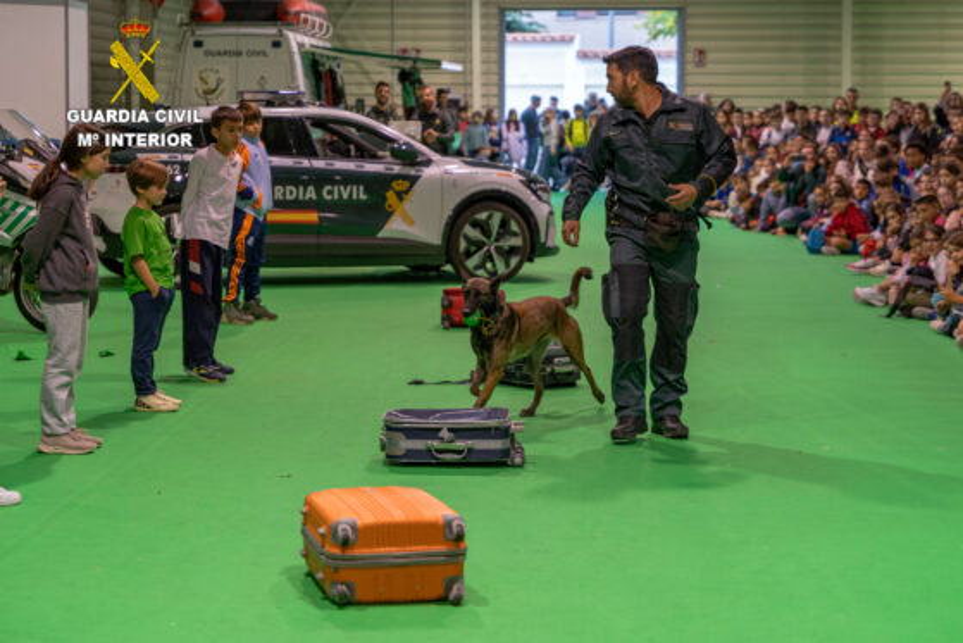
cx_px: 482
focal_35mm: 70
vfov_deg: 19.5
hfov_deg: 28.8
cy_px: 322
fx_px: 1873
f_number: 2.8
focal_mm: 70
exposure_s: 1/320
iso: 1000
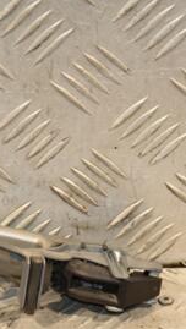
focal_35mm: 217
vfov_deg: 9.9
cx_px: -15
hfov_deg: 5.6
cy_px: 235
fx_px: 1896
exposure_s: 1/160
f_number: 5.3
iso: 800
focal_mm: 62
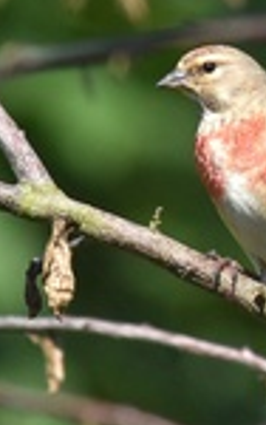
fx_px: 29069
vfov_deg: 0.8
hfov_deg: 0.5
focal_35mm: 2511
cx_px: 141
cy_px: 231
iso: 1100
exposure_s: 1/1000
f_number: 11
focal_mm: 600
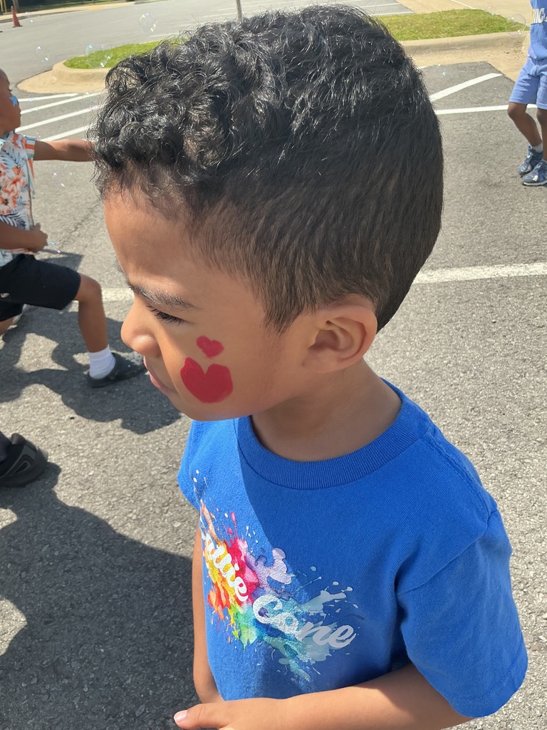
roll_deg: +4.9
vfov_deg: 61.7
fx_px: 611
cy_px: 365
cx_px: 274
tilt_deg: -33.3
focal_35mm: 29
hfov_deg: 48.2
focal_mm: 3
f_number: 1.8
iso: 25
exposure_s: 1/709
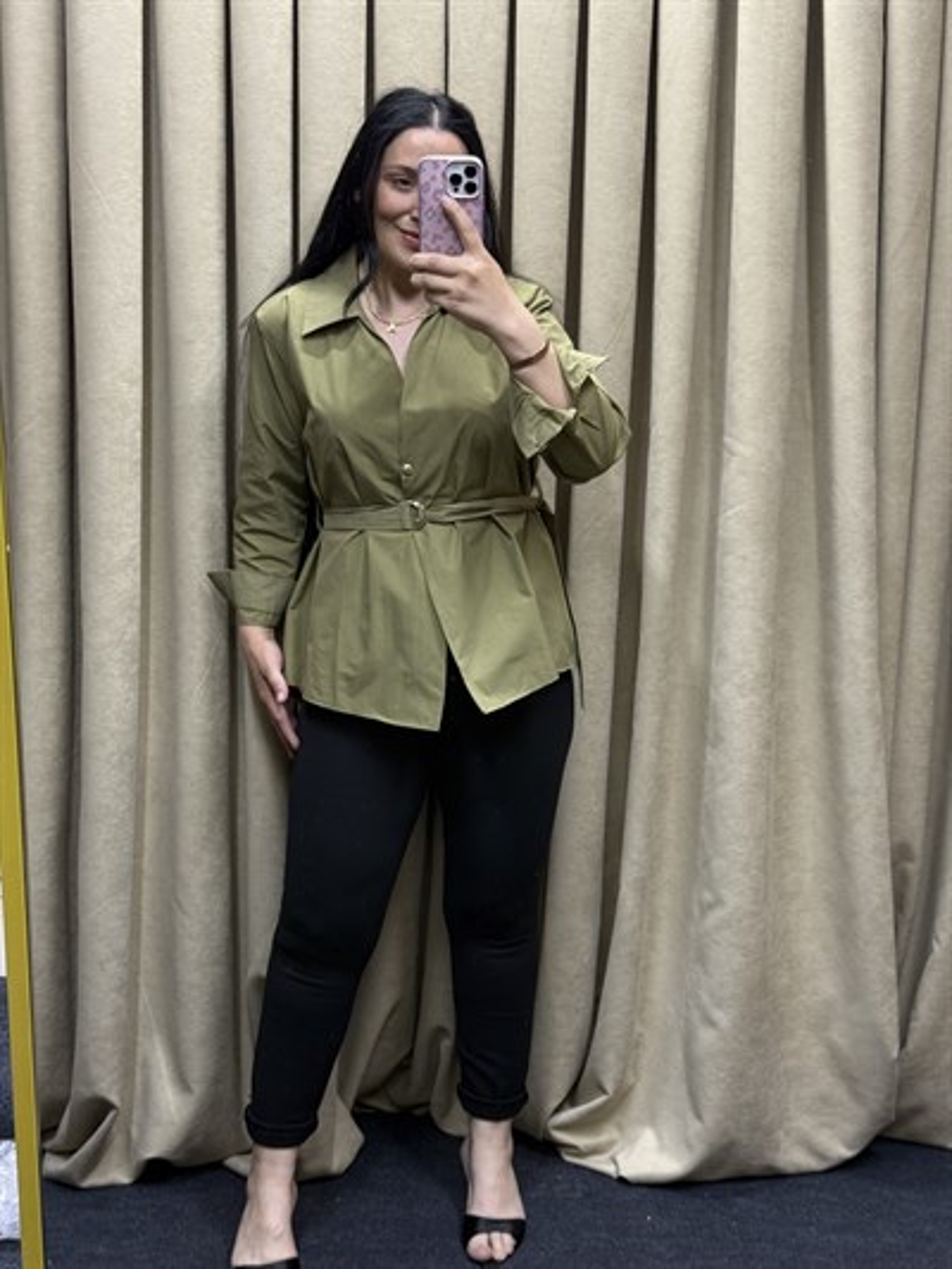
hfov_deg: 30.3
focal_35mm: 48
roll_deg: -1.4
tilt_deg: -19.6
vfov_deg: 39.6
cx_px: 476
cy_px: 634
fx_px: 1759
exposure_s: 1/100
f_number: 1.78
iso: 100
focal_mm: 6.76
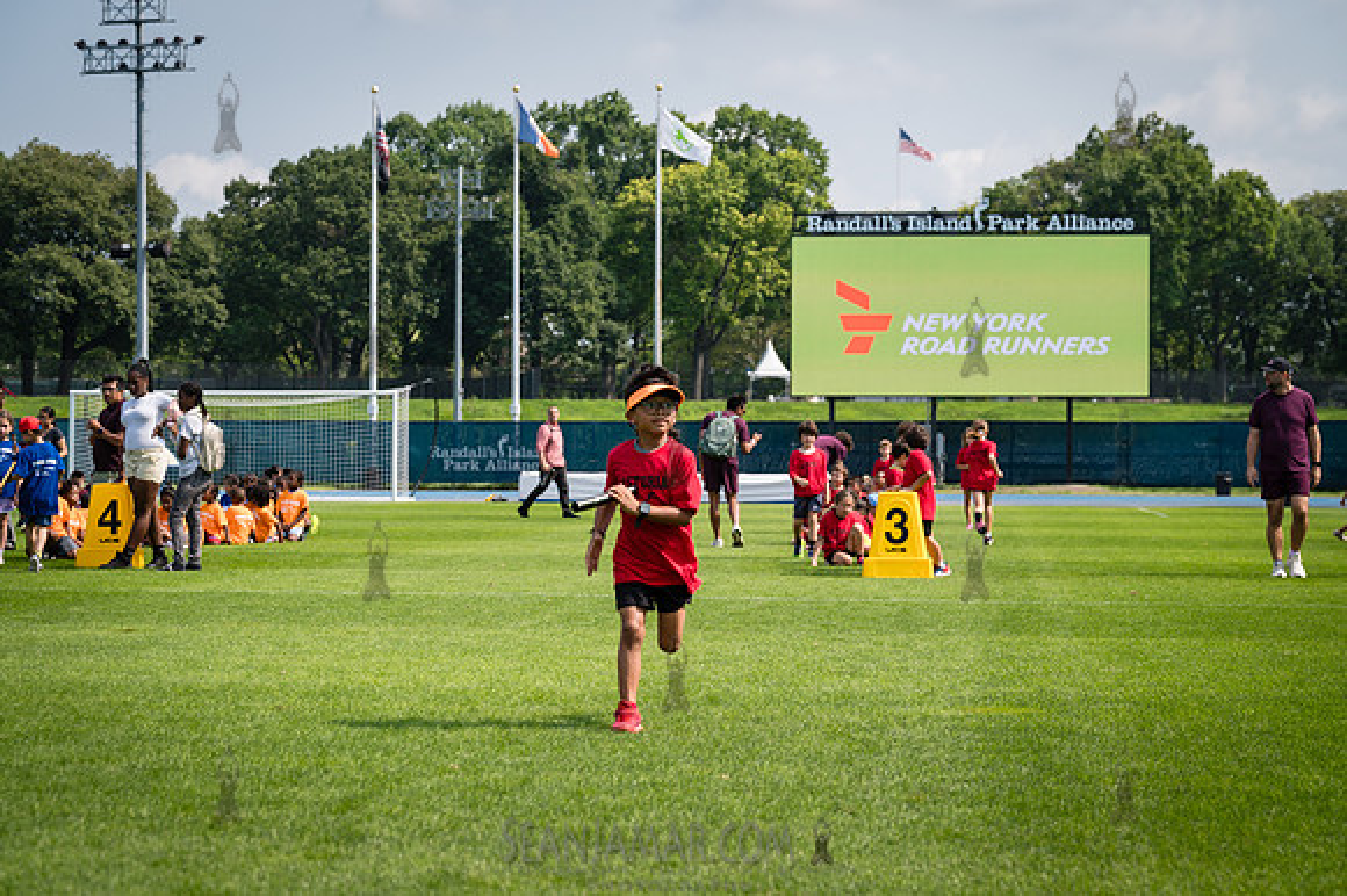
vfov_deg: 15.9
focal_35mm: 86
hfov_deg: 23.8
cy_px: 448
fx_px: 3203
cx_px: 674
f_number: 5
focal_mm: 85
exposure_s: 1/500
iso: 100
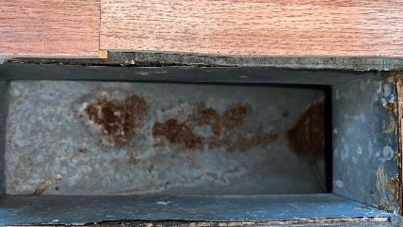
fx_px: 331
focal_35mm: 31
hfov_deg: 62.6
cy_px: 119
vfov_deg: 37.8
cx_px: 201
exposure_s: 1/20
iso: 40
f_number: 1.8
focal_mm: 4
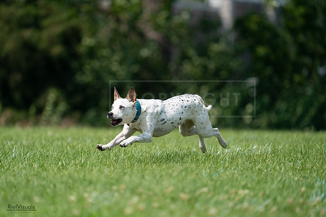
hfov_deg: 3.6
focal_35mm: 571
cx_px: 163
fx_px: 5172
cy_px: 108
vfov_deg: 2.4
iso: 1000
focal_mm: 571
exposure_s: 1/4000
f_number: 6.3
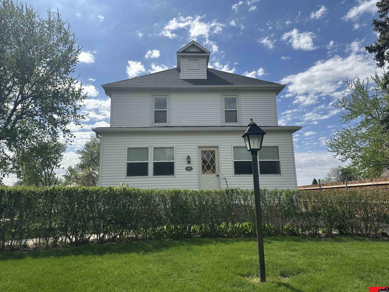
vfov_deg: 54.9
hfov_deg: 69.4
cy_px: 143
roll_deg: +0.8
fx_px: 281
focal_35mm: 25
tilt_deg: +10.6
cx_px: 197
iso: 80
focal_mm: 6.86
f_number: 1.78
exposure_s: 1/8929
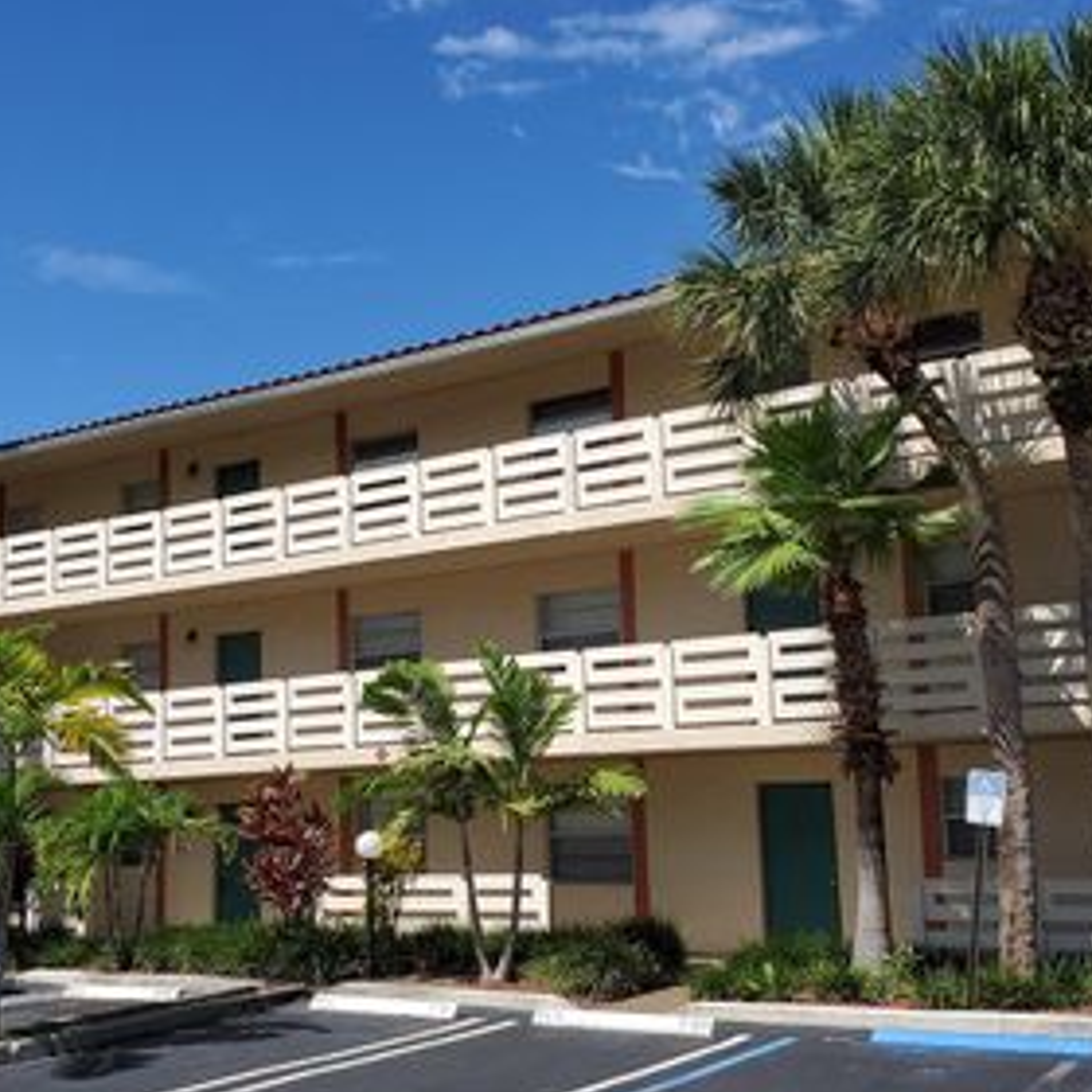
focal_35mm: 41
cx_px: 464
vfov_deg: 40.9
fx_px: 1463
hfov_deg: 40.8
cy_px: 587
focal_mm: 4.3
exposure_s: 1/1888
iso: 50
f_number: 2.4
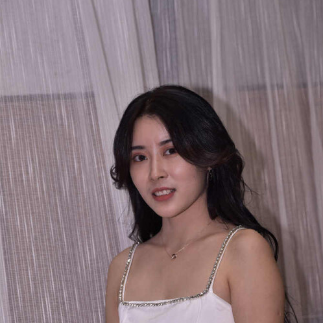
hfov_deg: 13.6
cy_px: 185
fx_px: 1351
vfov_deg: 13.6
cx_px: 162
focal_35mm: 128
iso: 200
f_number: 4.5
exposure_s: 1/100
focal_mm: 100
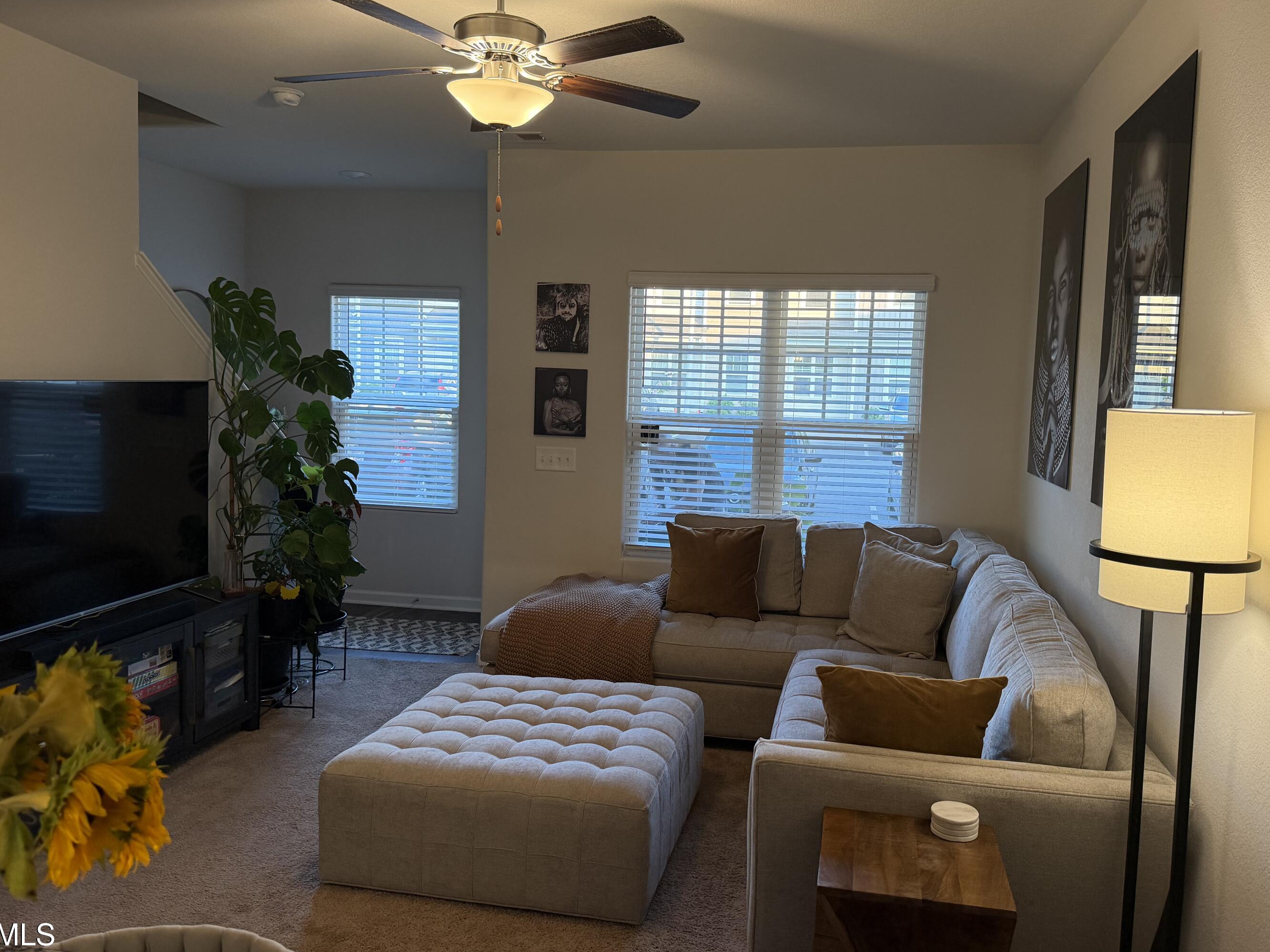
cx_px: 684
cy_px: 448
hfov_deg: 65.2
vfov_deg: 51.3
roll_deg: -0.9
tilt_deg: -4.8
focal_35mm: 27
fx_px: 991
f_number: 1.78
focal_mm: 6.76
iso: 250
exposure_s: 1/120
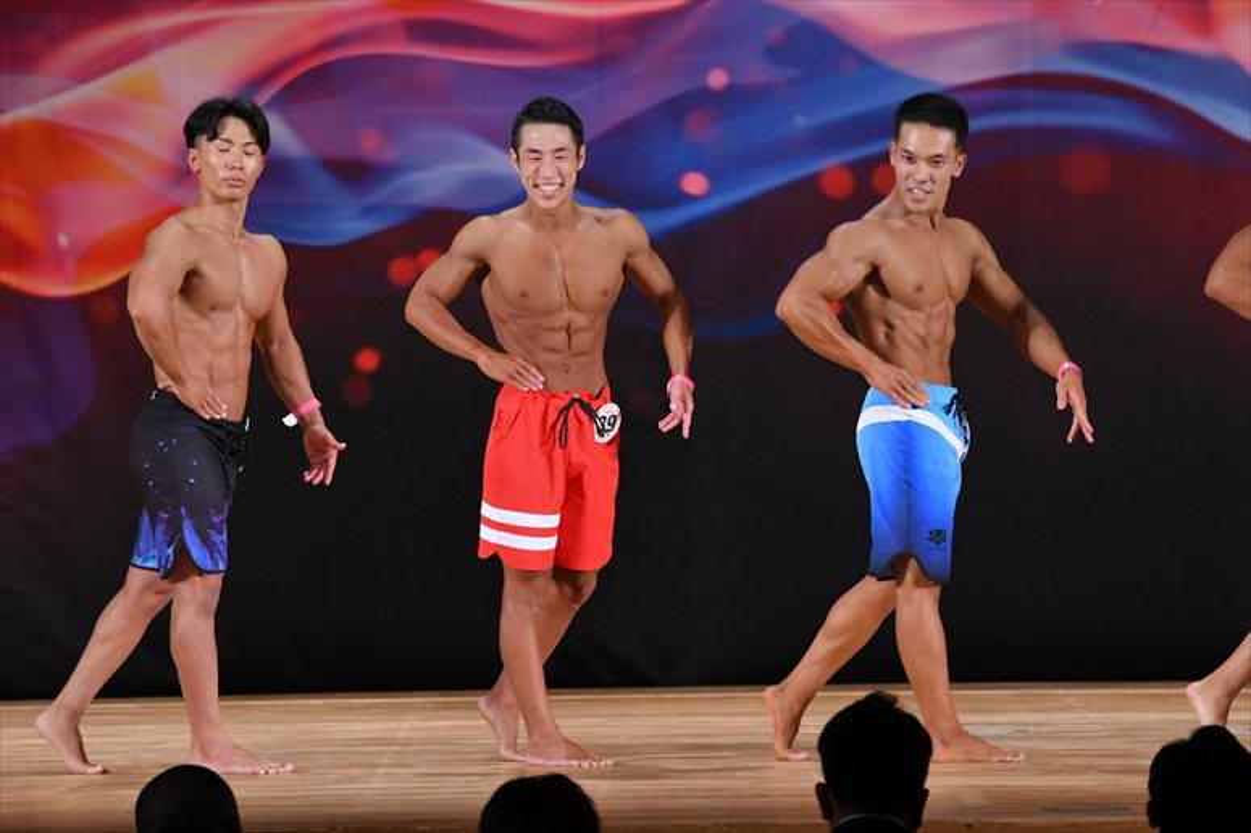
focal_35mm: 240
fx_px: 8336
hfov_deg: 8.6
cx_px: 626
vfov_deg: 5.7
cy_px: 416
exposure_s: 1/400
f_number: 5.6
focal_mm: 160
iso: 3200
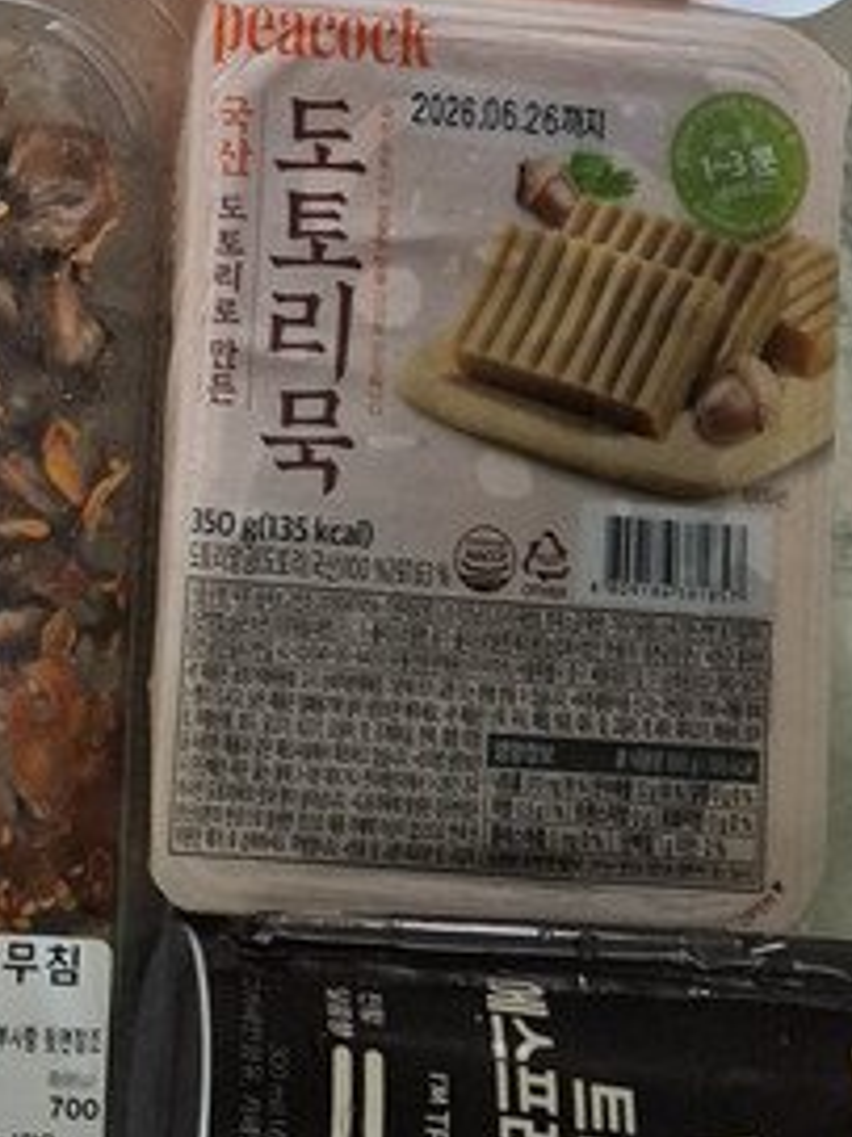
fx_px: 2233
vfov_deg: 28.3
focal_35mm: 68
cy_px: 340
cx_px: -340
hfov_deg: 19.4
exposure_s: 1/60.2
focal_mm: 5.4
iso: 1600
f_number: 1.8
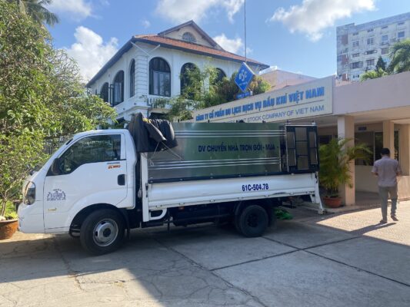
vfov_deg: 53.1
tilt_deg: +1.6
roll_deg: -0.2
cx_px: 205
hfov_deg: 67.3
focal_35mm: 26
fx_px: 308
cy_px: 154
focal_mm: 4.25
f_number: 1.8
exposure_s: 1/1083
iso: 32
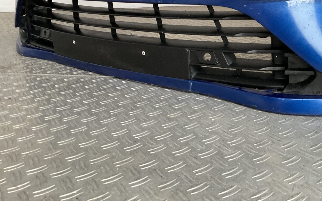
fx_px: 351
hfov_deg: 49.3
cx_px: 168
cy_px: 49
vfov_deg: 31.4
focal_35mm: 40
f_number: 1.8
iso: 125
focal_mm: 3
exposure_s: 1/60
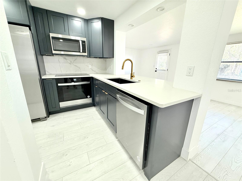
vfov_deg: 85.7
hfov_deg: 102.1
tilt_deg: -13.4
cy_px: 90
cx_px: 121
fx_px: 98
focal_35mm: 14
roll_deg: -1.6
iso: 200
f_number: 2.2
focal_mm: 2.22
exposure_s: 1/120
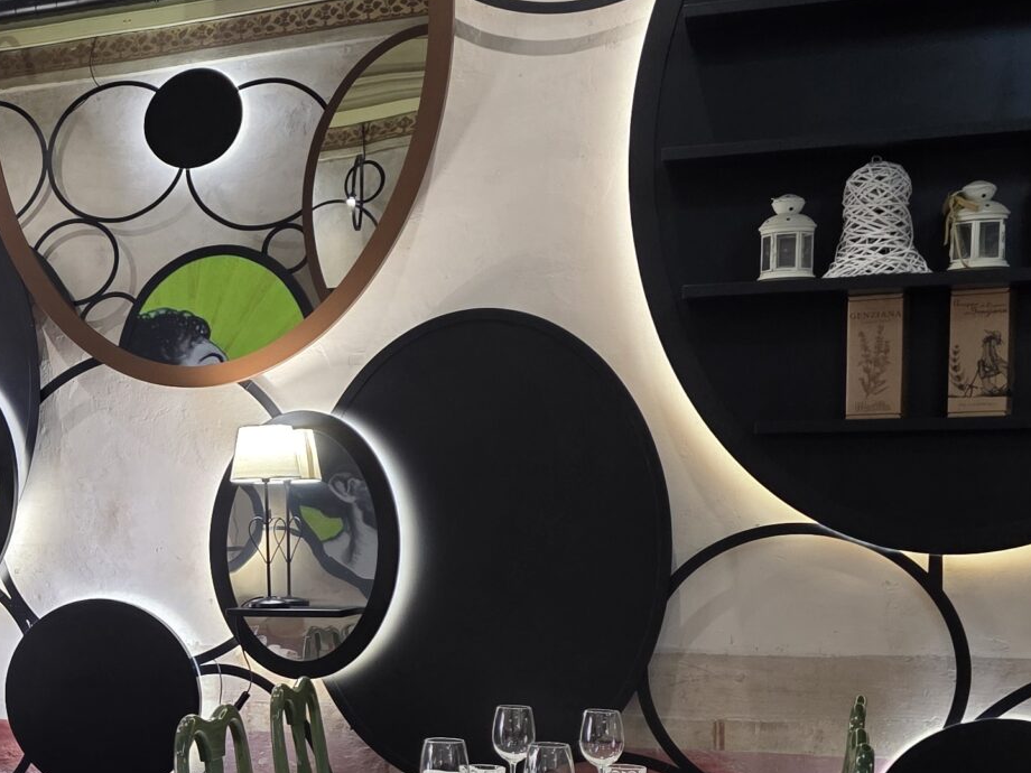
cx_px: -173
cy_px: 598
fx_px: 1906
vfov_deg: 22.7
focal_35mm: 64
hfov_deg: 27.1
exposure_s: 1/62.5
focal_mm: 6.3
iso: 200
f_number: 1.7
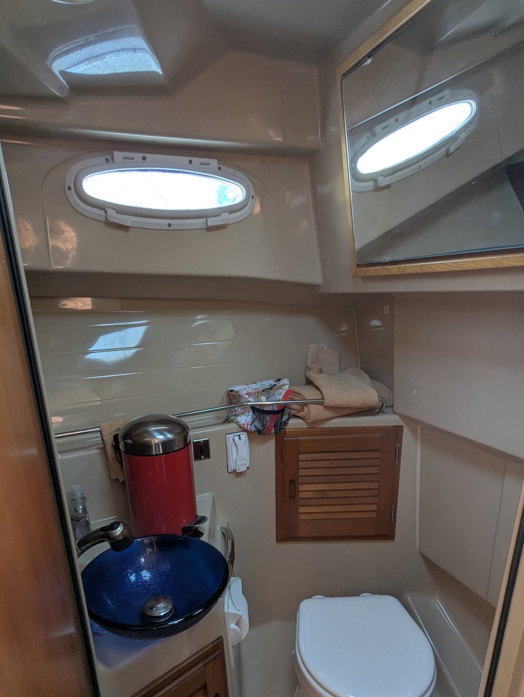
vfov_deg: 77.3
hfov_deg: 63.4
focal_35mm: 21
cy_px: 441
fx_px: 423
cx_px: 234
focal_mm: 2.35
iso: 244
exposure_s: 1/43.8
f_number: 2.2
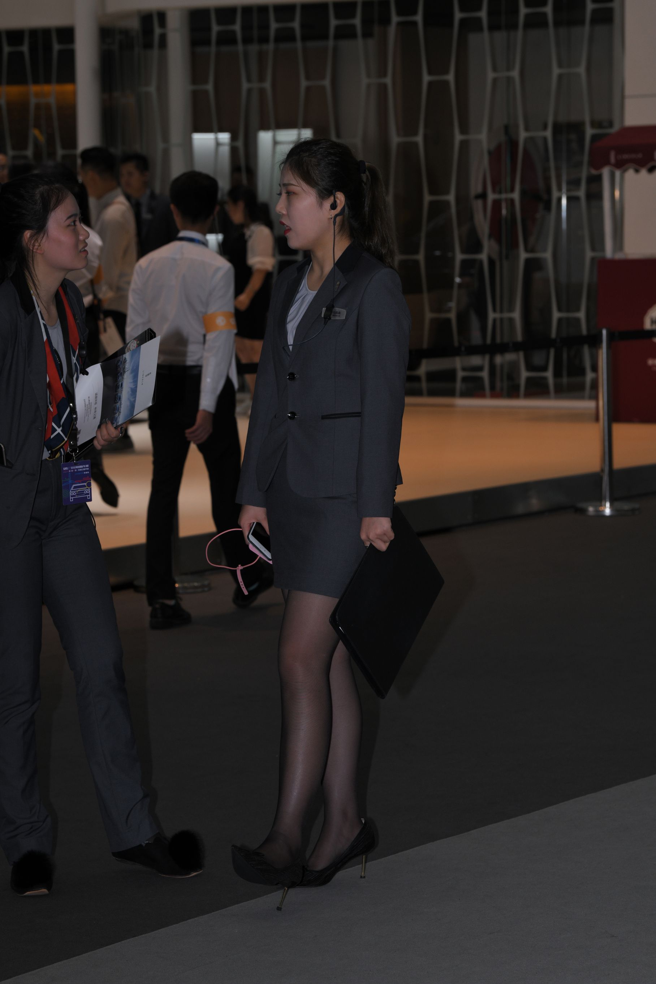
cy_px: 492
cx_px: 328
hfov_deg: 11.2
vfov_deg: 16.8
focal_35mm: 122
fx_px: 3334
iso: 400
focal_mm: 122
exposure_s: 1/200
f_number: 8
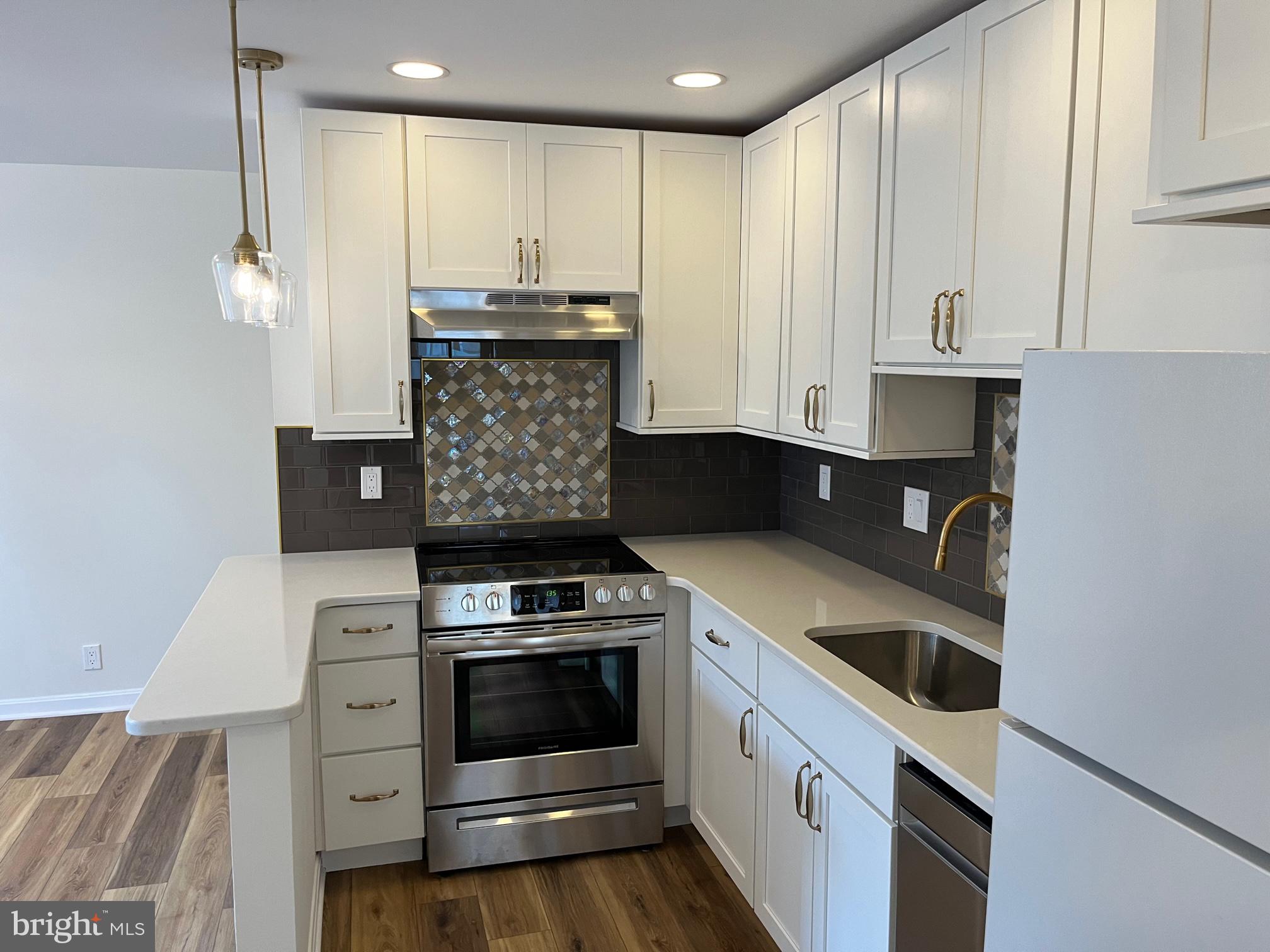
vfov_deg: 53.1
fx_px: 954
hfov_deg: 67.3
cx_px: 635
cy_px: 476
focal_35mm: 26
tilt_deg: -8.2
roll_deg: +0.0
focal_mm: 5.1
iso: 125
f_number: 1.6
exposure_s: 1/60
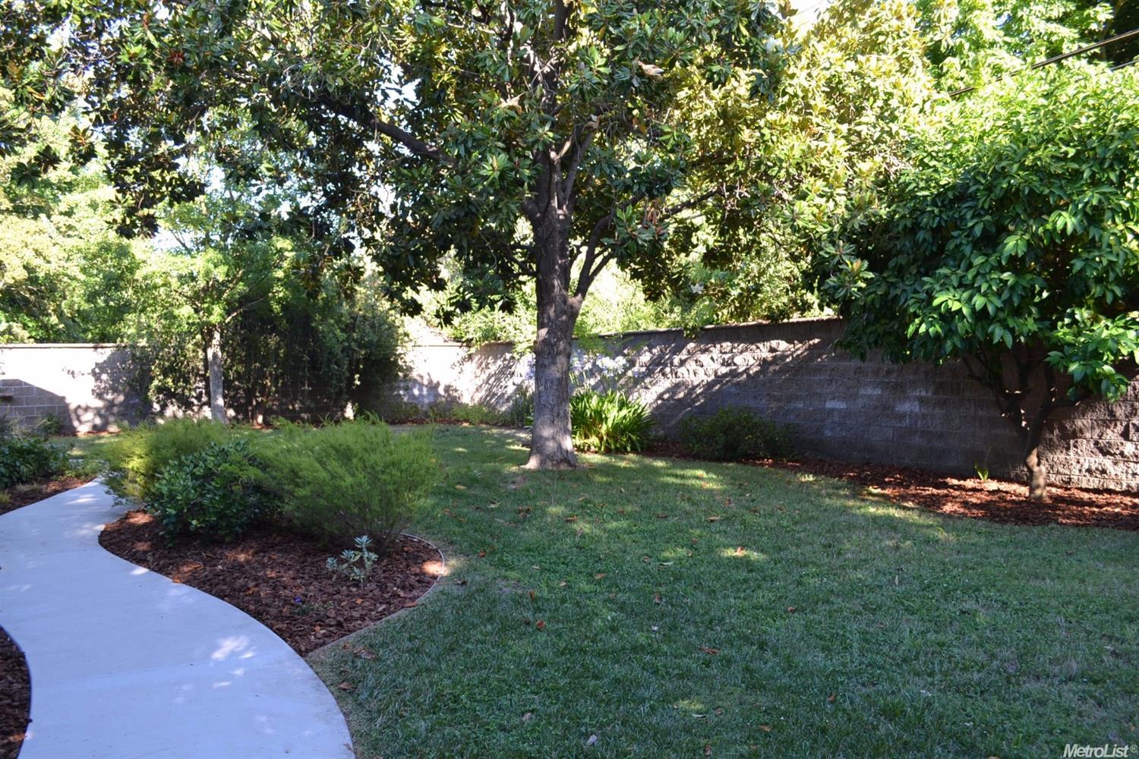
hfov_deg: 67.4
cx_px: 570
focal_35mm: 27
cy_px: 380
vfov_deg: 47.9
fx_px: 854
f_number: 5.6
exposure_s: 1/125
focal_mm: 18
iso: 360
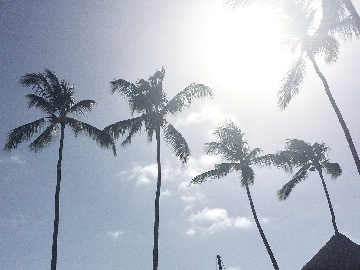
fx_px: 406
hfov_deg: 47.8
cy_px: 167
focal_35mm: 39
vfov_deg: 36.6
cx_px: 158
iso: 40
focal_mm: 4.15
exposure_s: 1/40000
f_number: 2.2
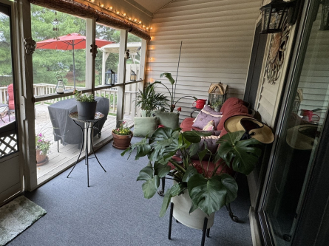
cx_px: 83
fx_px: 199
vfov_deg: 63.0
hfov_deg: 73.6
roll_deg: -0.6
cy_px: 104
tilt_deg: -12.1
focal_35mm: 21
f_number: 2.2
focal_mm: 2.22
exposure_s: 1/120
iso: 100
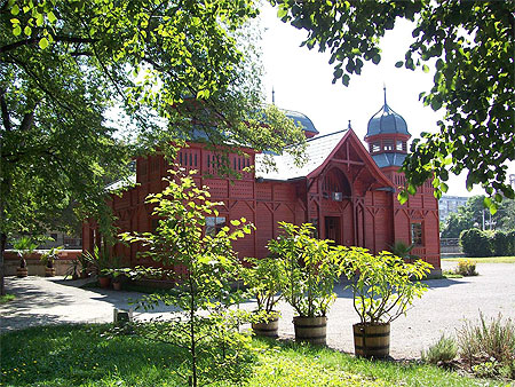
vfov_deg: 39.7
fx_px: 536
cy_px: 194
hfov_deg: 51.3
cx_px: 258
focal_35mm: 36
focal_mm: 6
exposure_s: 1/440
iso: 80
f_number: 2.7
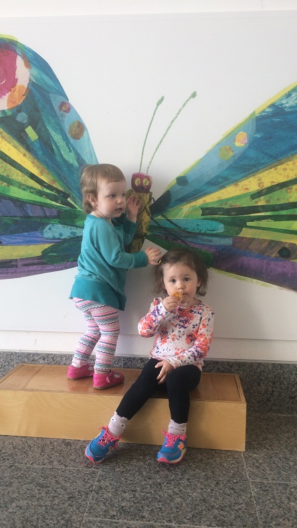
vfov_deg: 61.0
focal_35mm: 32
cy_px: 265
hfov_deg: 36.6
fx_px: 448
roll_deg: -0.4
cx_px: 142
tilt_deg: -8.3
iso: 40
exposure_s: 1/60
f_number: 2.2
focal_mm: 4.15
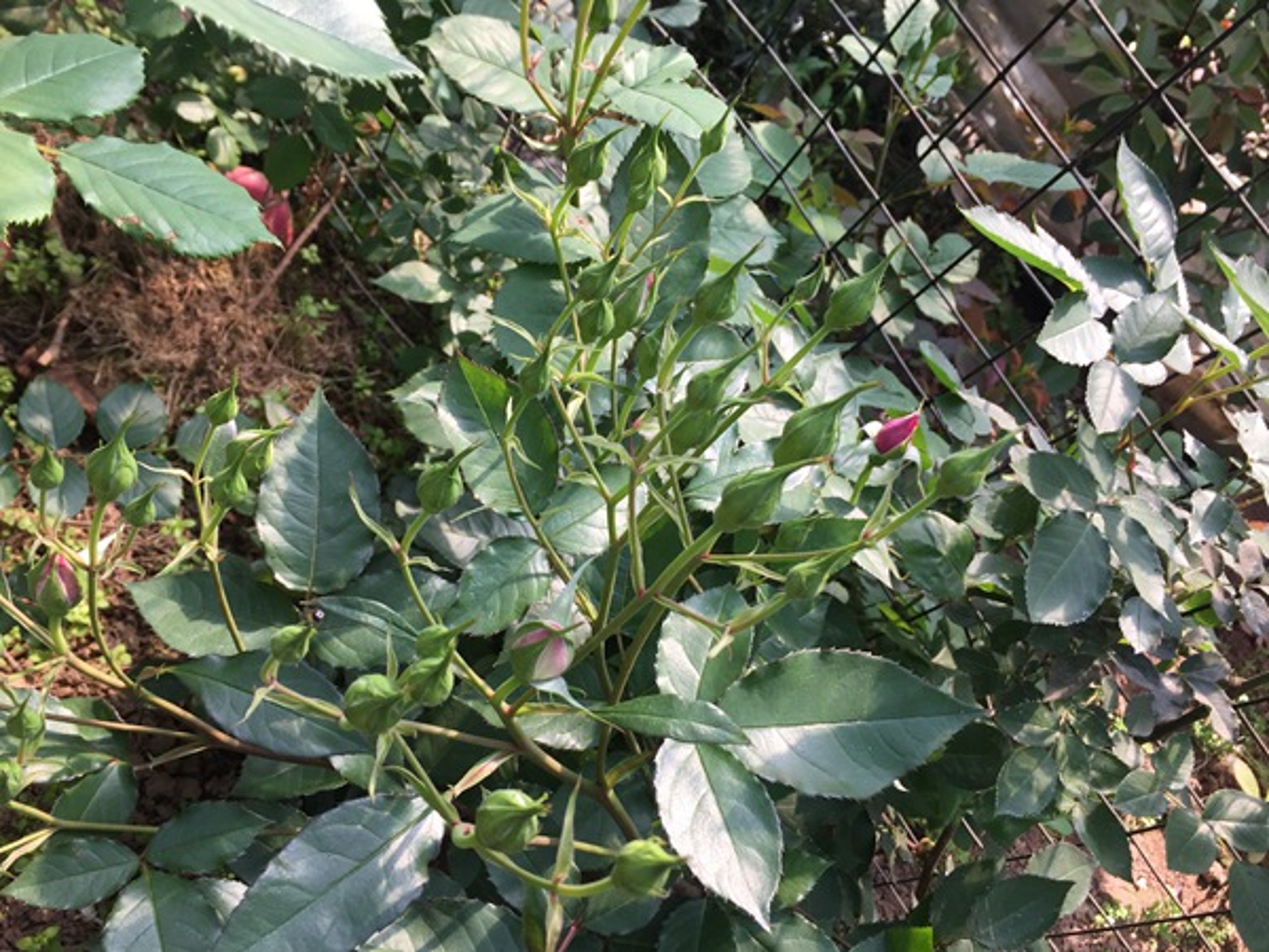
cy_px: 476
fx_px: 1063
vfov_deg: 48.2
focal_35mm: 29
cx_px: 634
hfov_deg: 61.7
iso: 32
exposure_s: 1/391
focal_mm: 4.15
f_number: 2.2
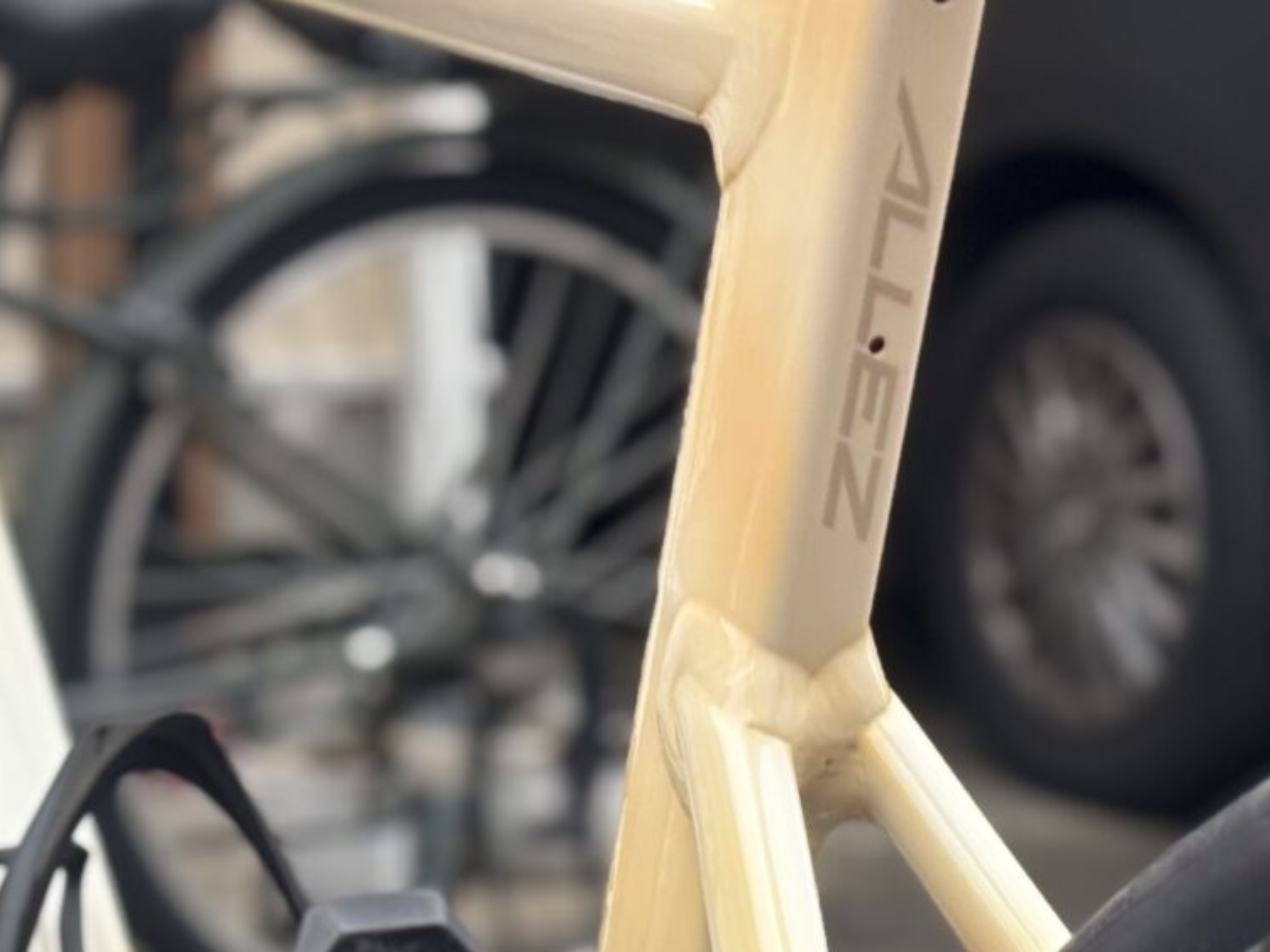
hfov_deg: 27.2
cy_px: 312
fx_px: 2604
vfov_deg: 20.6
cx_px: 855
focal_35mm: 71
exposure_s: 1/315
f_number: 1.6
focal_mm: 5.96
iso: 32
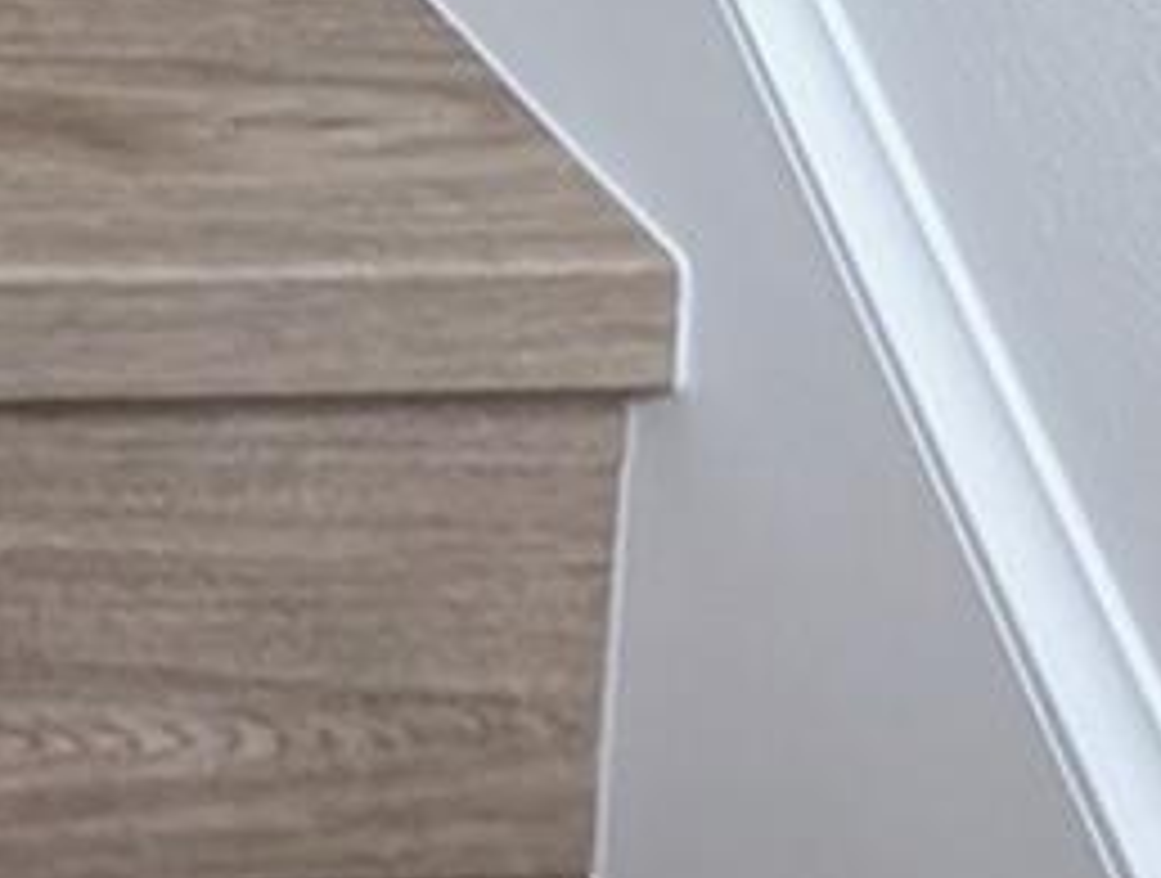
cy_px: -1432
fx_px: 2489
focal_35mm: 74
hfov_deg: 20.3
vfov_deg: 12.9
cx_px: -824
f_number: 1.95
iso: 391
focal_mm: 2.23
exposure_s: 1/144
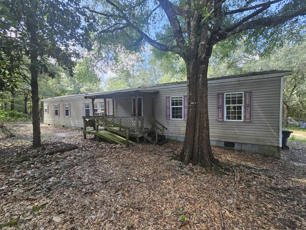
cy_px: 115
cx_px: 153
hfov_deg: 106.2
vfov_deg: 89.9
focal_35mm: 13
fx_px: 115
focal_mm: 2.2
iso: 125
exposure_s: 1/207
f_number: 2.2
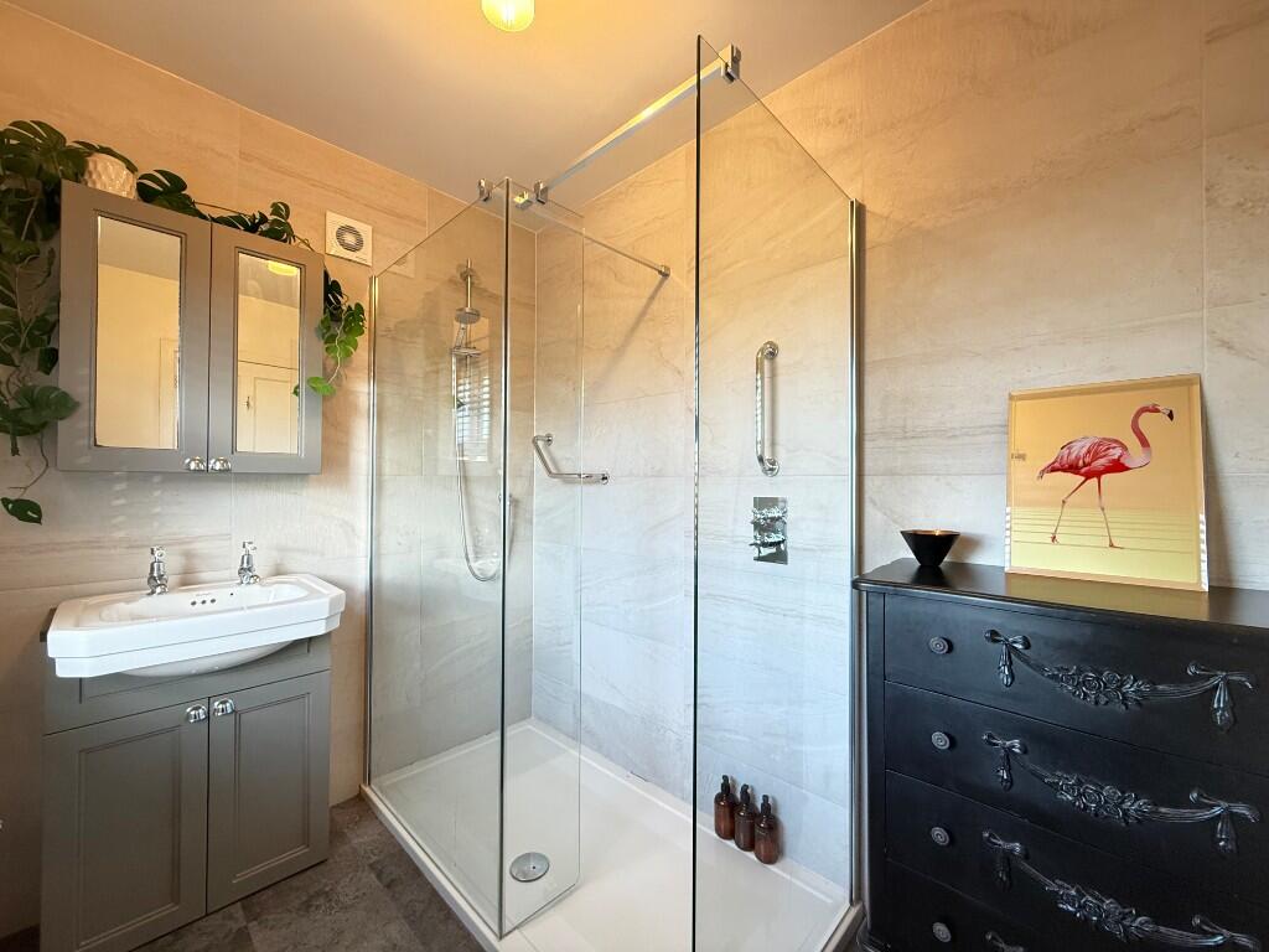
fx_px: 513
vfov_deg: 85.7
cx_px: 634
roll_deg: -0.4
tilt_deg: +0.7
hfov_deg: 102.1
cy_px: 476
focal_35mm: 14
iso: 320
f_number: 2.2
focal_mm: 2.22
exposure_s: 1/50
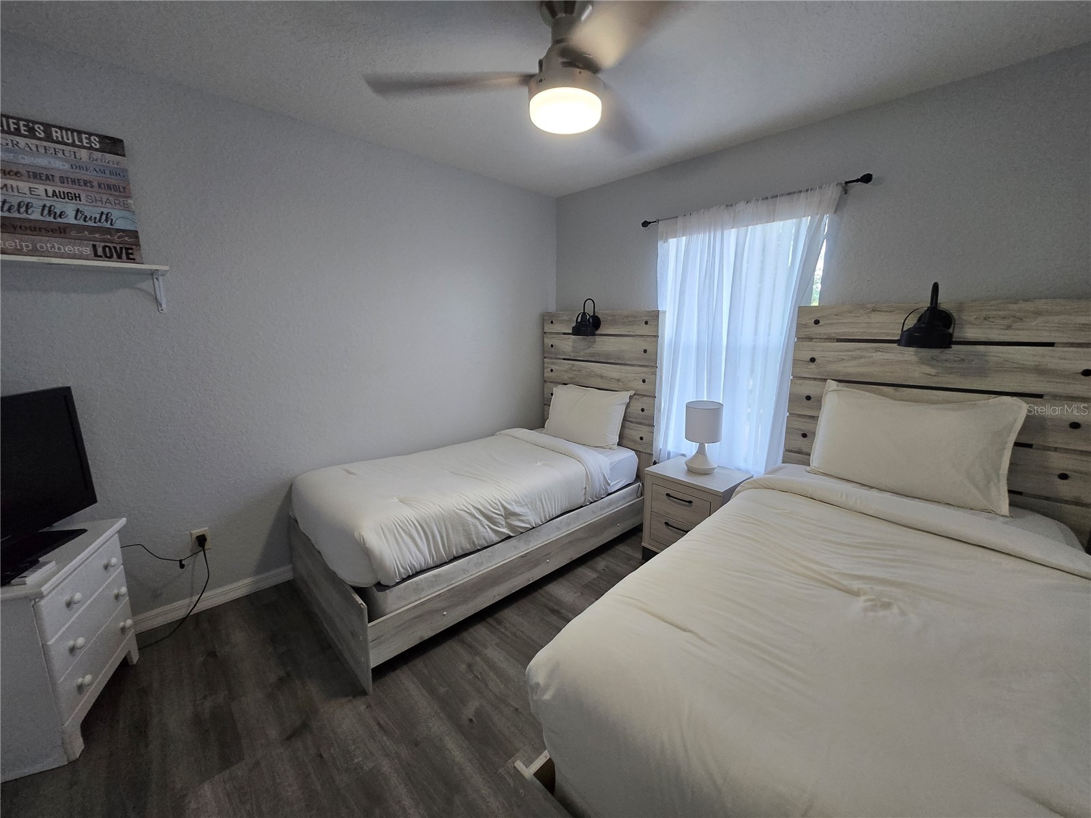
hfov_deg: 106.2
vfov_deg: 89.9
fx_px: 410
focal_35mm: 13
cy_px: 409
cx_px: 546
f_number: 2.2
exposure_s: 1/60
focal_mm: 1.7
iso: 100
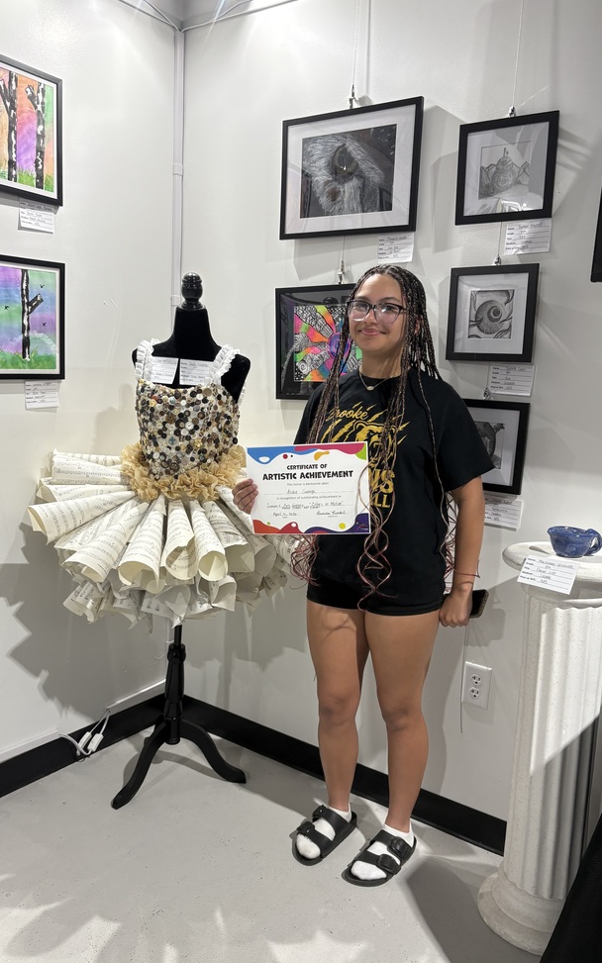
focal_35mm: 29
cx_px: 271
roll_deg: -2.9
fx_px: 761
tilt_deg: -9.5
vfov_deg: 64.6
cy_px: 506
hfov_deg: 43.1
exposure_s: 1/60
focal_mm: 5.96
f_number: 1.6
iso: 125
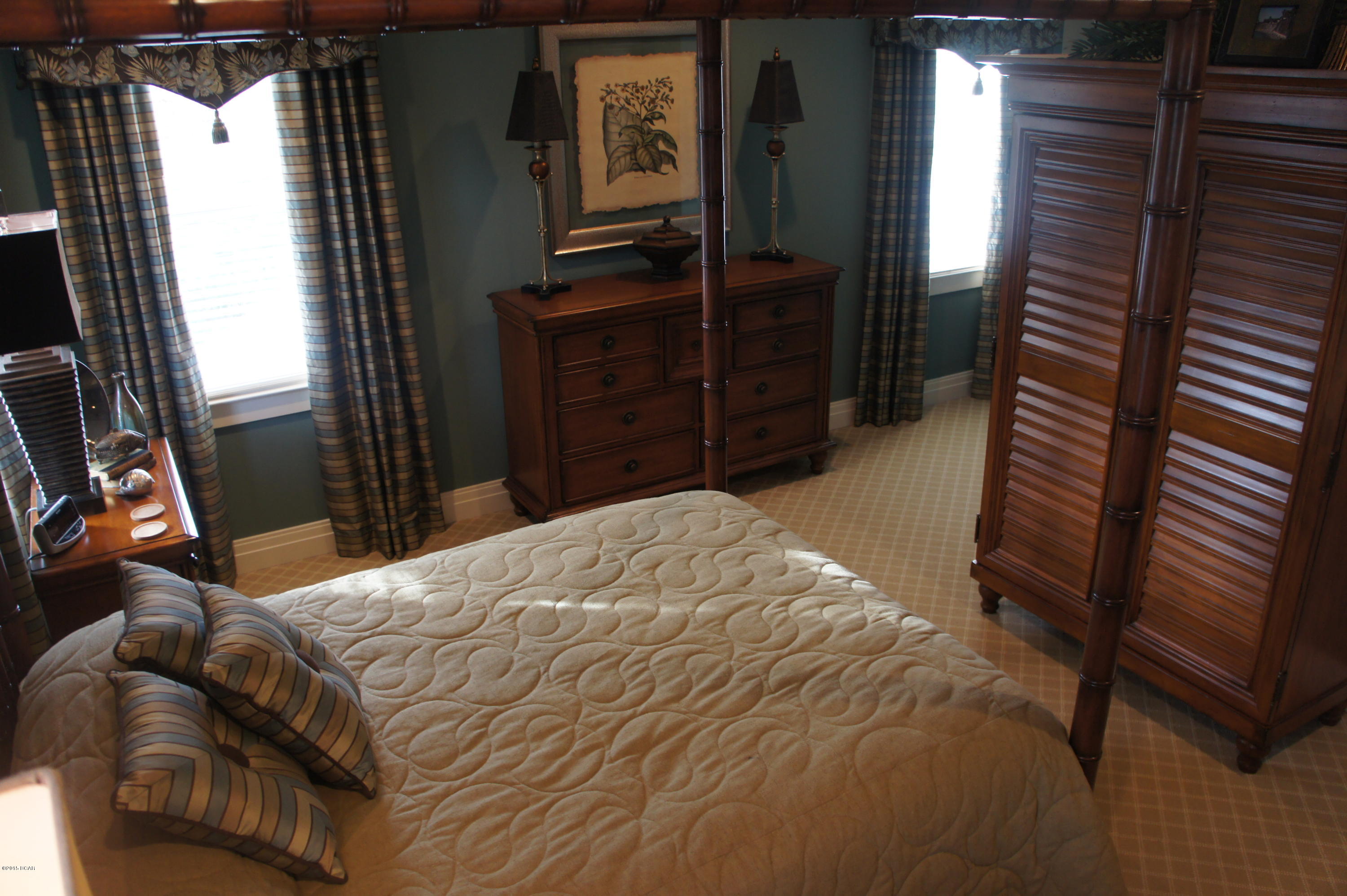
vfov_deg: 47.9
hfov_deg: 67.4
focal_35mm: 27
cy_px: 448
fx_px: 1010
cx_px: 674
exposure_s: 1/30
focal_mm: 18
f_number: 3.5
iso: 500
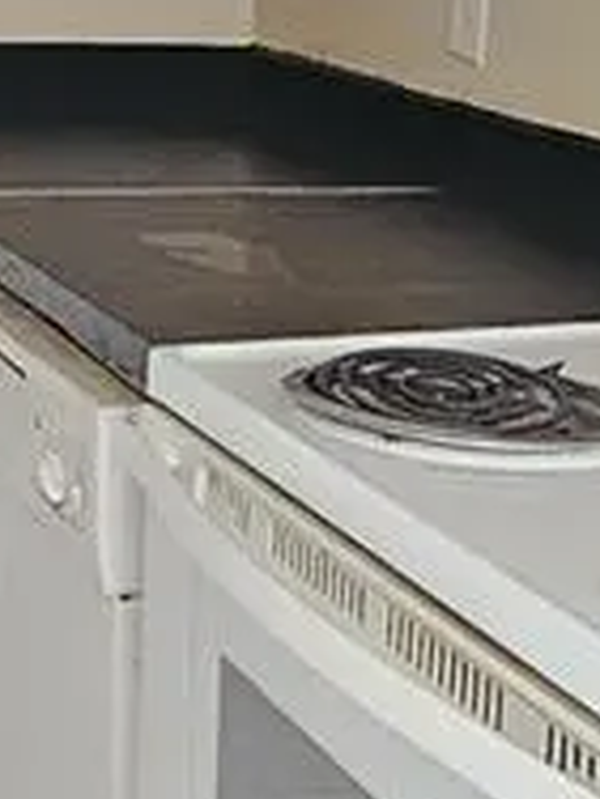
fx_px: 1918
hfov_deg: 16.5
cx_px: -234
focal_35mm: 83
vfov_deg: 22.6
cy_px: -17
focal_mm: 2.2
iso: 800
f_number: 2.2
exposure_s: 1/24
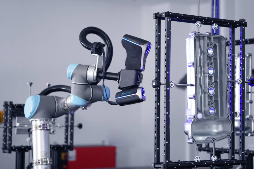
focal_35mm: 70
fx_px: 494
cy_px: 84
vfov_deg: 19.5
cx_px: 127
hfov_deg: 28.8
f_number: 4
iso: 640
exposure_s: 1/80
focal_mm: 70
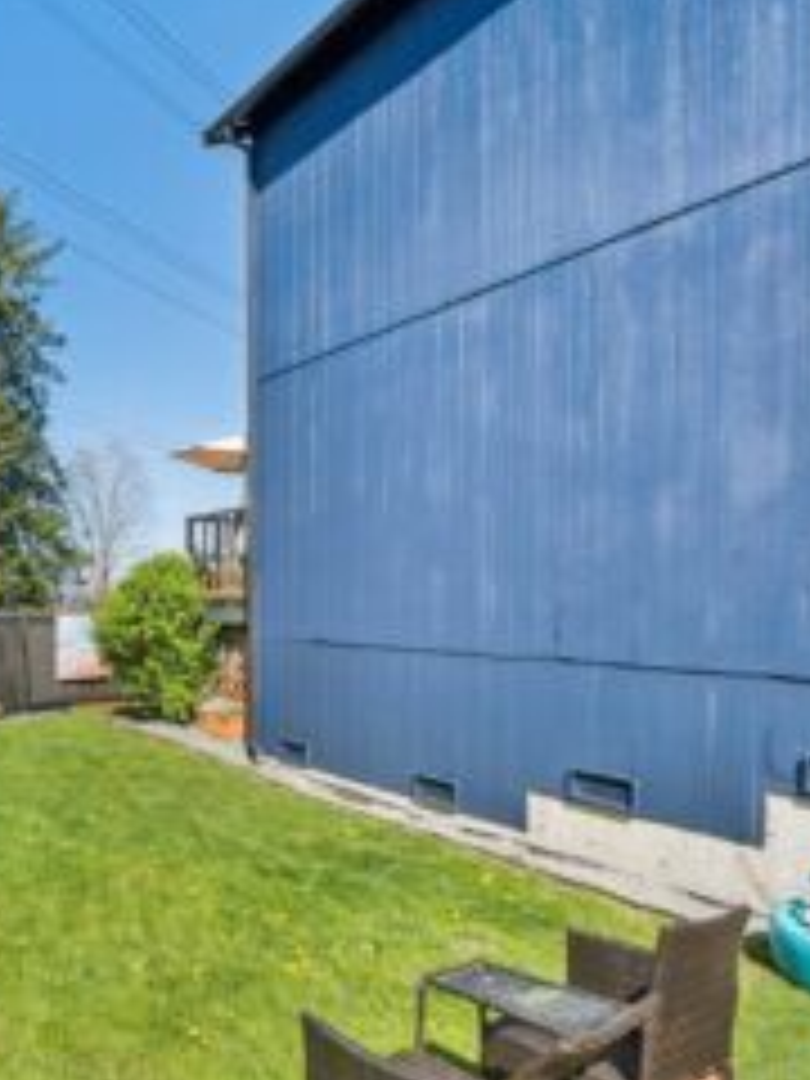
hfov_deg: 48.9
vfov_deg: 71.5
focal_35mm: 24
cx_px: 40
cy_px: 574
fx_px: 749
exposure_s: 1/250
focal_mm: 10
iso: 250
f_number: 10
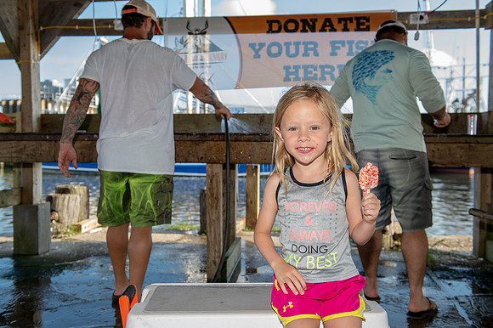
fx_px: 520
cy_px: 164
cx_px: 246
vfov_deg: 35.0
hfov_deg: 50.7
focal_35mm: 38
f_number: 5.6
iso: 50
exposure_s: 1/80
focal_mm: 38
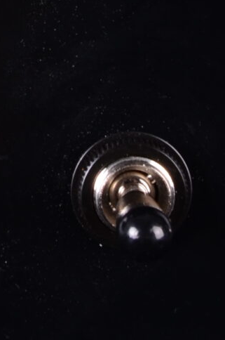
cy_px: -244
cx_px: -87
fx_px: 2390
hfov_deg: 5.4
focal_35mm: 254
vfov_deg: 7.9
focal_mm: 32
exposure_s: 1/200
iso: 200
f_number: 11
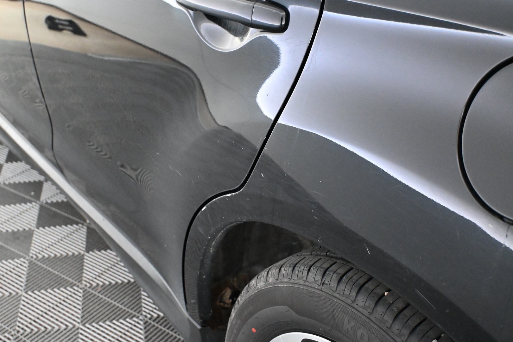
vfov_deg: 30.8
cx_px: 256
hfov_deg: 45.0
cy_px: 171
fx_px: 620
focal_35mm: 44
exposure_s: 1/60
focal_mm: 29
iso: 6400
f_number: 4.8
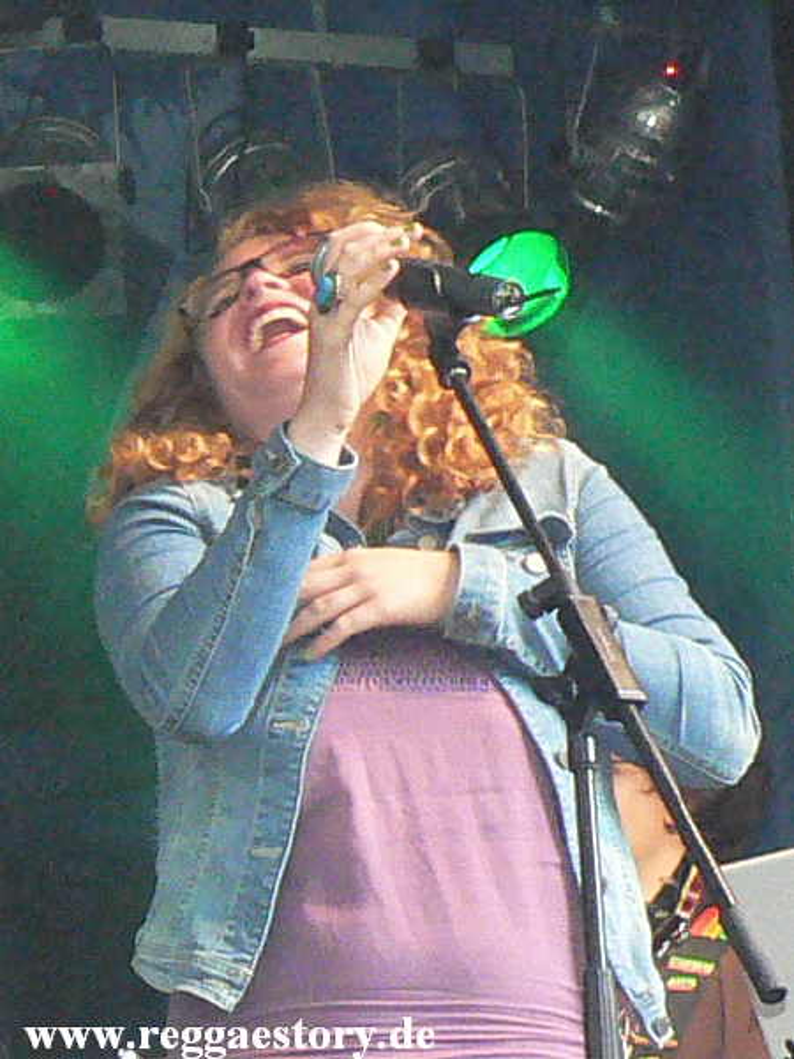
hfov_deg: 24.4
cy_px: 530
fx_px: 1835
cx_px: 397
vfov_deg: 32.2
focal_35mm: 60
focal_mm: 10.2
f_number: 3.2
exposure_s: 1/60
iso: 400
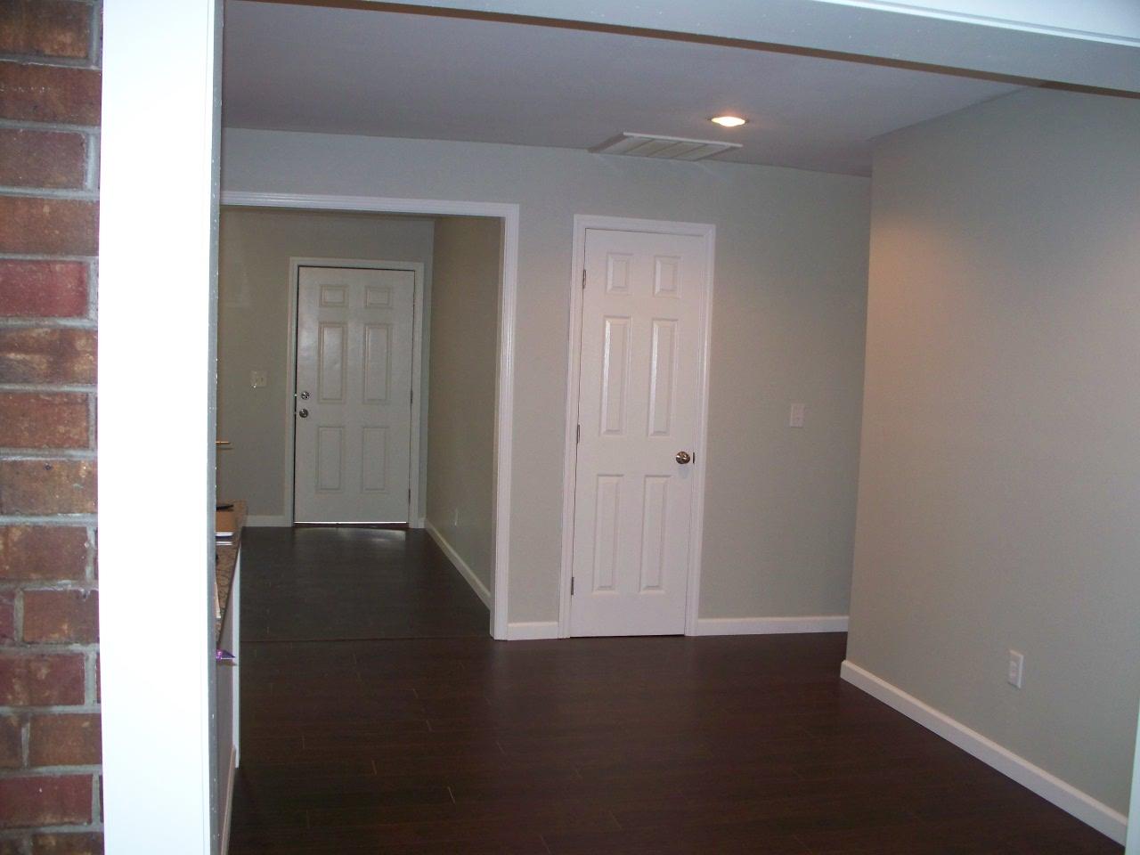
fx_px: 1186
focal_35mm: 36
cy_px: 428
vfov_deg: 39.7
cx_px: 570
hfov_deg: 51.4
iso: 200
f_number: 2.8
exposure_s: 1/30
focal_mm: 7.54
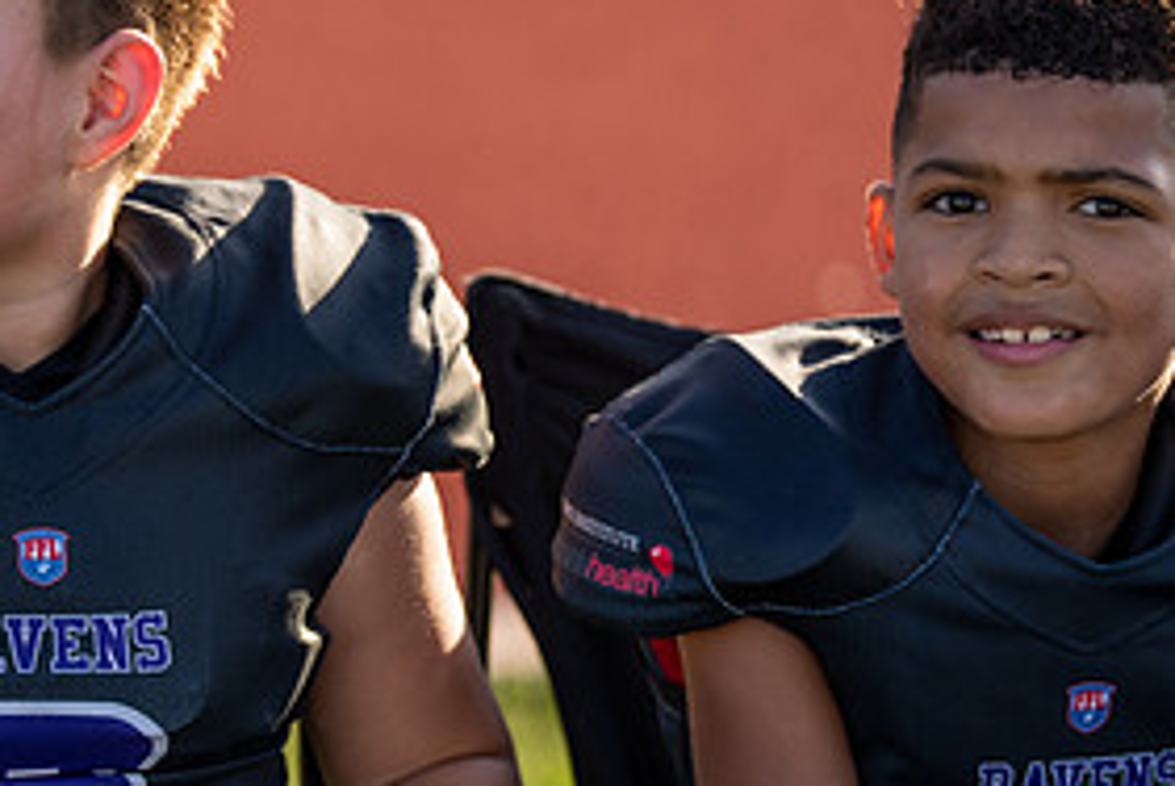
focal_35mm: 237
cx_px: -33
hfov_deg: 8.6
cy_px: 395
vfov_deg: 5.8
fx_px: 7743
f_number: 2.8
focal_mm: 115
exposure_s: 1/640
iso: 100
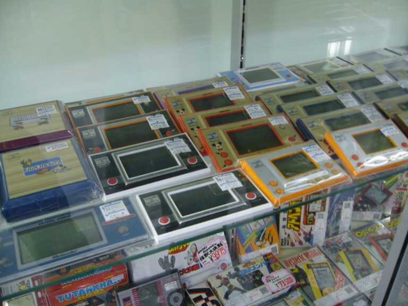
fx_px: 413
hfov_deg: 52.6
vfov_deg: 40.7
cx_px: 204
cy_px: 153
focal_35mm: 35
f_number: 2.8
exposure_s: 1/15
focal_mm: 5.8
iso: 100
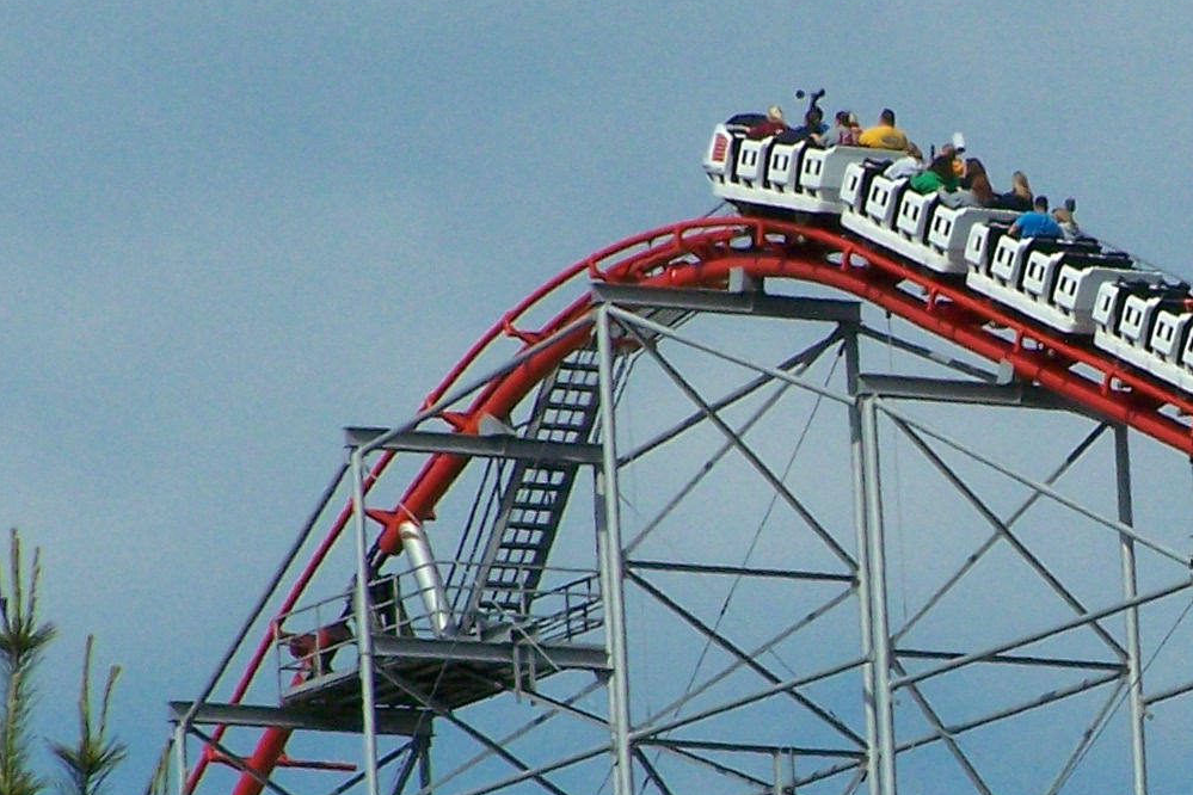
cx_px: 1231
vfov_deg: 2.0
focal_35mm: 702
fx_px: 23262
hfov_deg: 2.9
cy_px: 587
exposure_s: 1/1600
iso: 160
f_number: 6.3
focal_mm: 39.5
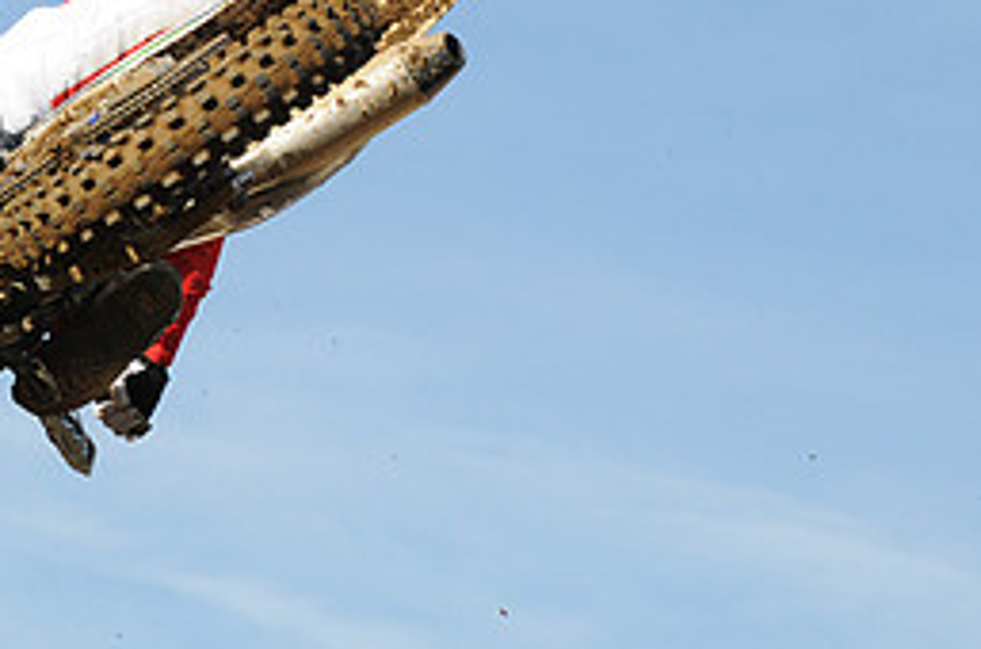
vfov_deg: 4.1
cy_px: 147
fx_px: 9025
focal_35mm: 332
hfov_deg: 6.2
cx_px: 69
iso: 640
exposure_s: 1/1600
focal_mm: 98
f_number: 8
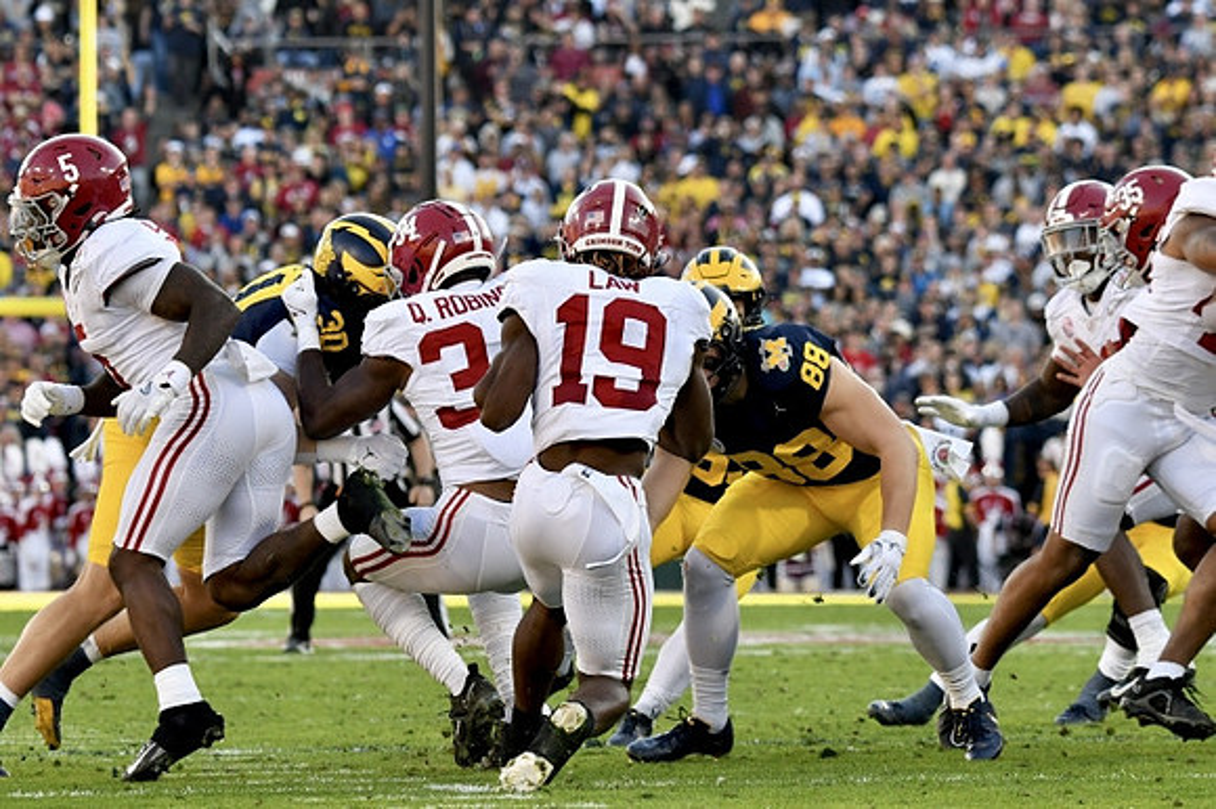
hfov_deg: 7.6
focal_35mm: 270
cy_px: 404
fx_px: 9114
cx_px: 608
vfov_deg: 5.1
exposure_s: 1/1250
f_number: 5.3
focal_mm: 180
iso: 1250
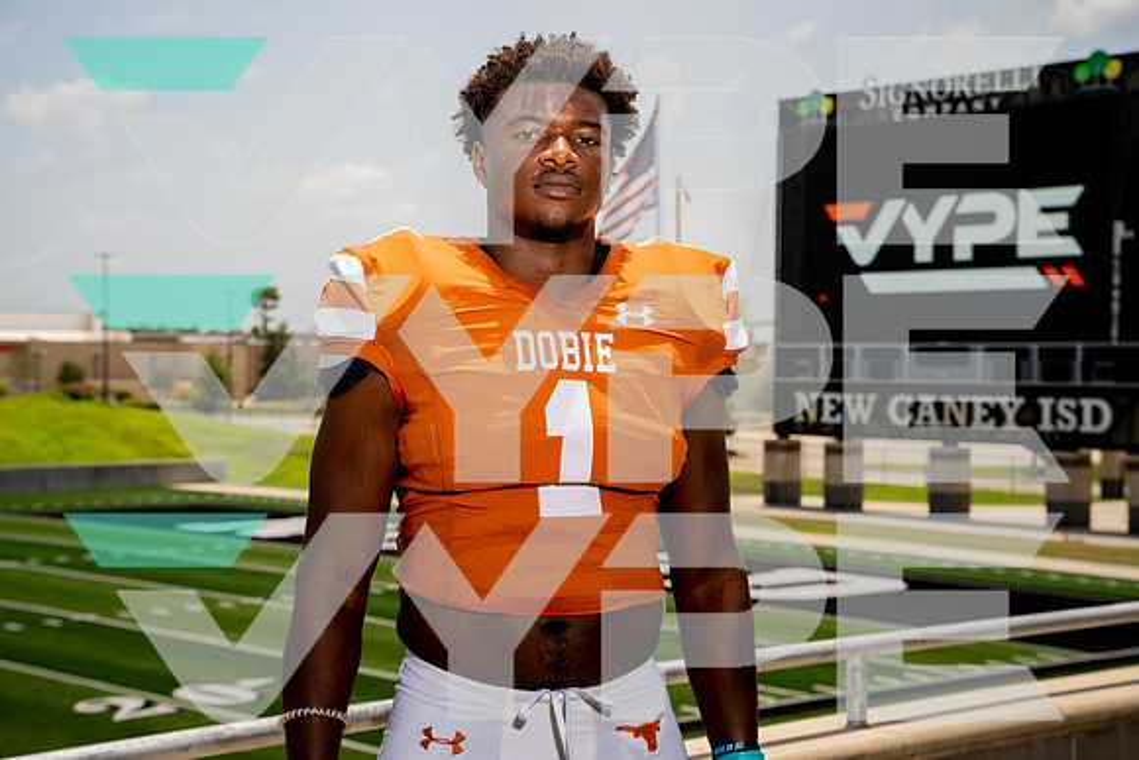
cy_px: 380
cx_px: 570
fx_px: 1994
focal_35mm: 63
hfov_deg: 31.9
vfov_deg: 21.6
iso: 100
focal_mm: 63
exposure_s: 1/250
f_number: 7.1
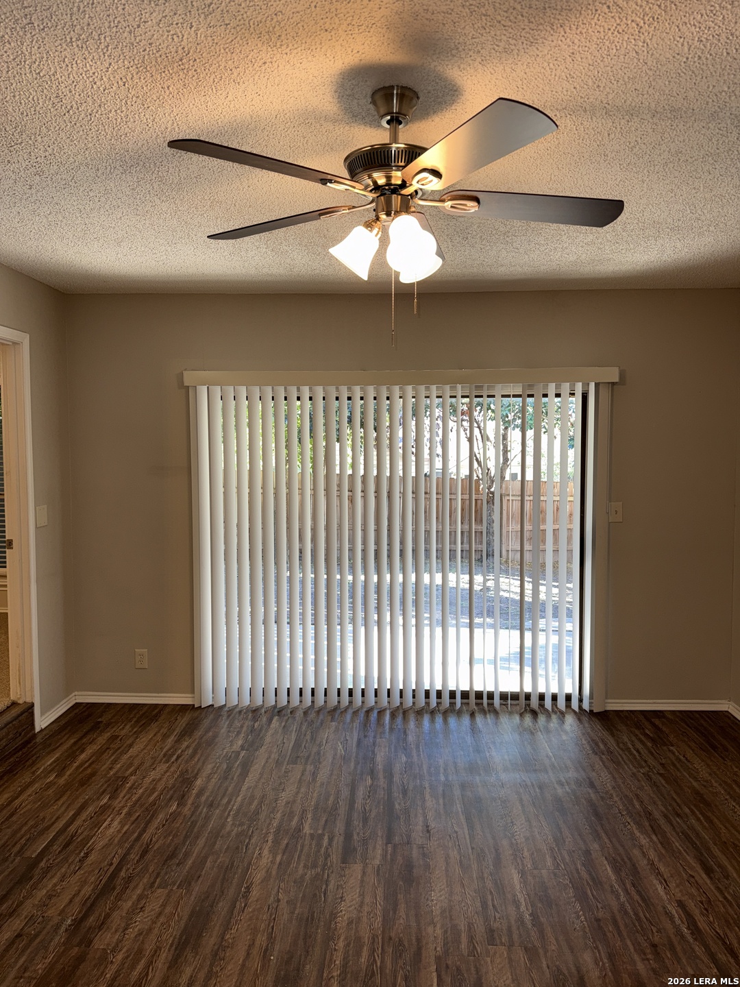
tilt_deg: -3.4
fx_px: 684
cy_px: 494
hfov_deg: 56.8
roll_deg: -0.3
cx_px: 370
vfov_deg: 71.6
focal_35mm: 24
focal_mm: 6.76
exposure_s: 1/34
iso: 64
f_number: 1.78
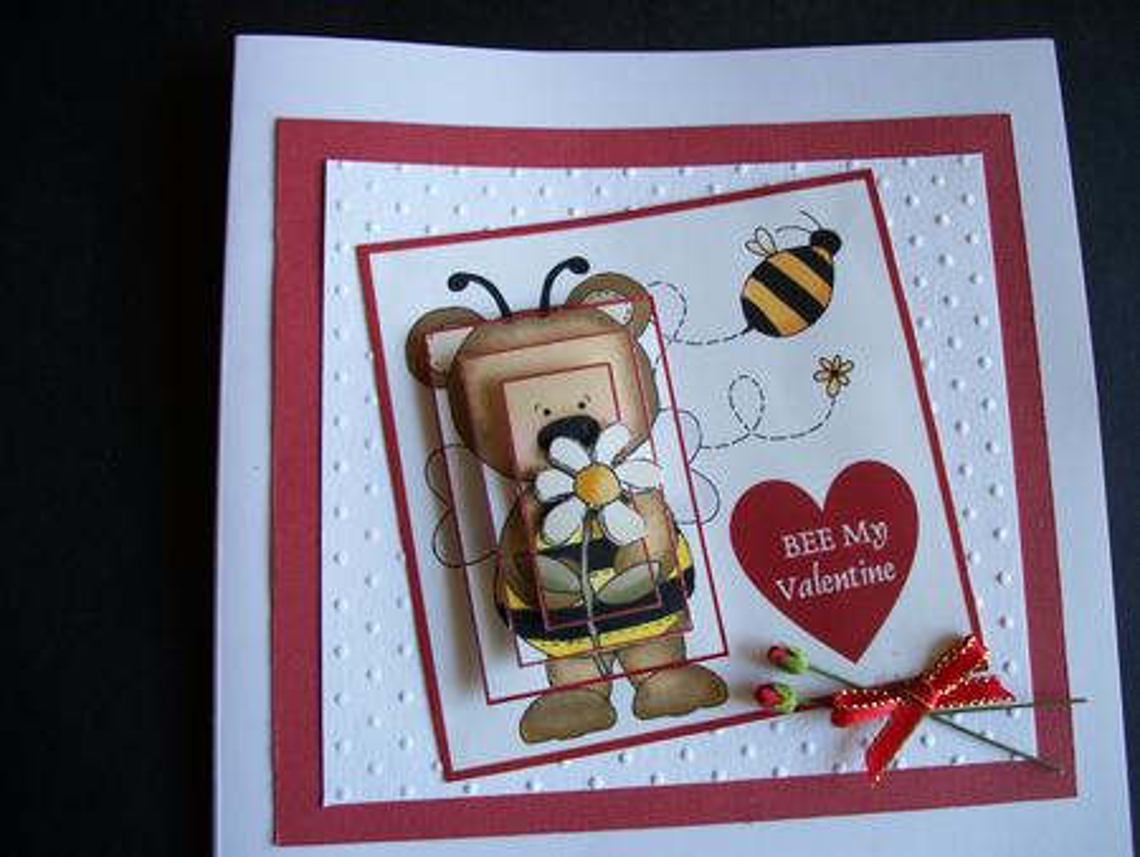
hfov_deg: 56.8
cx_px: 570
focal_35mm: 32
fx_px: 1054
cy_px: 428
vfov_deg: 44.2
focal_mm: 5.7
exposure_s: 1/50
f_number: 2.9
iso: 80
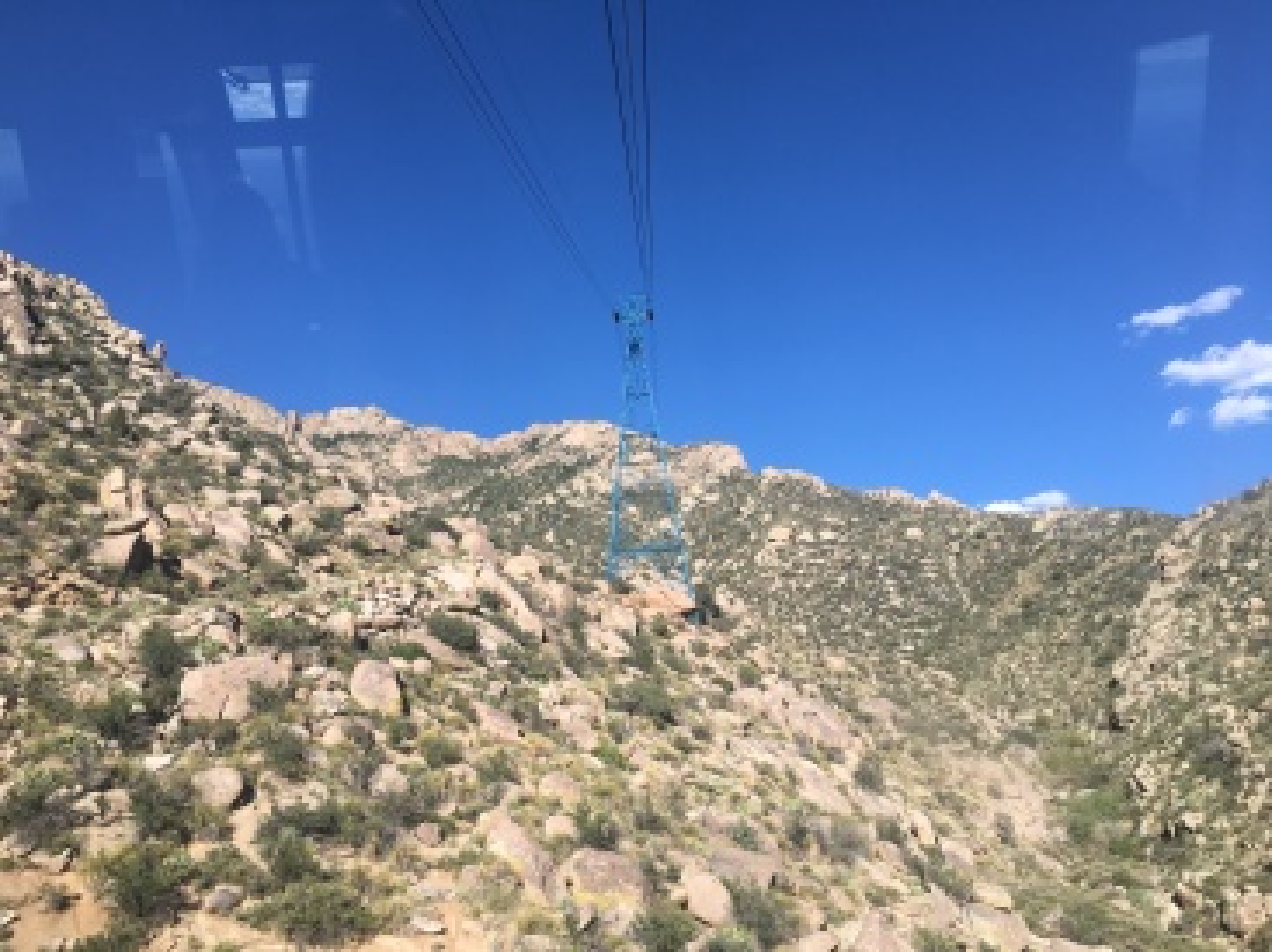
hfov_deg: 61.7
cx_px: 636
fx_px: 1065
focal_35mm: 29
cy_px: 476
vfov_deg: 48.2
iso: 25
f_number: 2.2
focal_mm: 4.15
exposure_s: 1/651
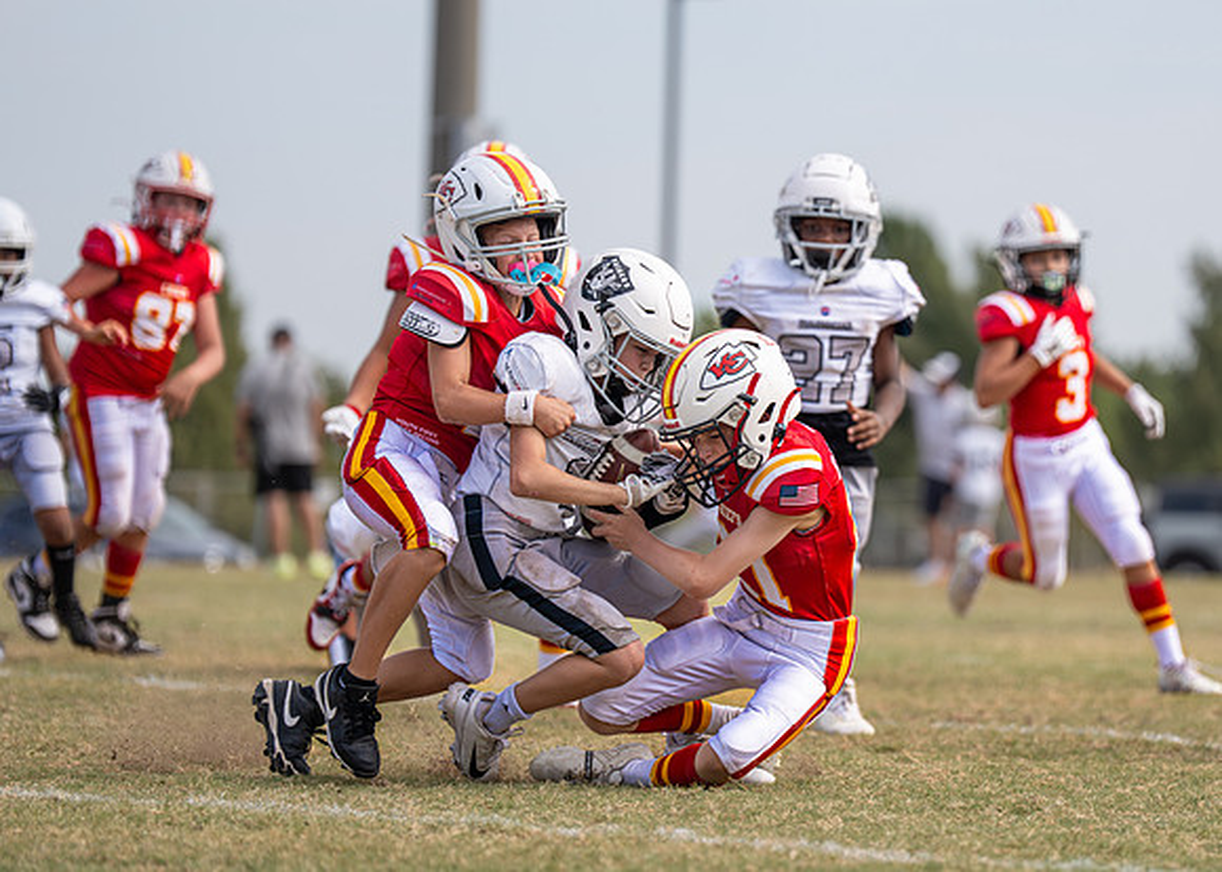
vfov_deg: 5.9
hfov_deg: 8.2
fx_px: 8516
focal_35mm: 245
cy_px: 421
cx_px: 767
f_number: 2.8
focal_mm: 167
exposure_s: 1/3200
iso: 160
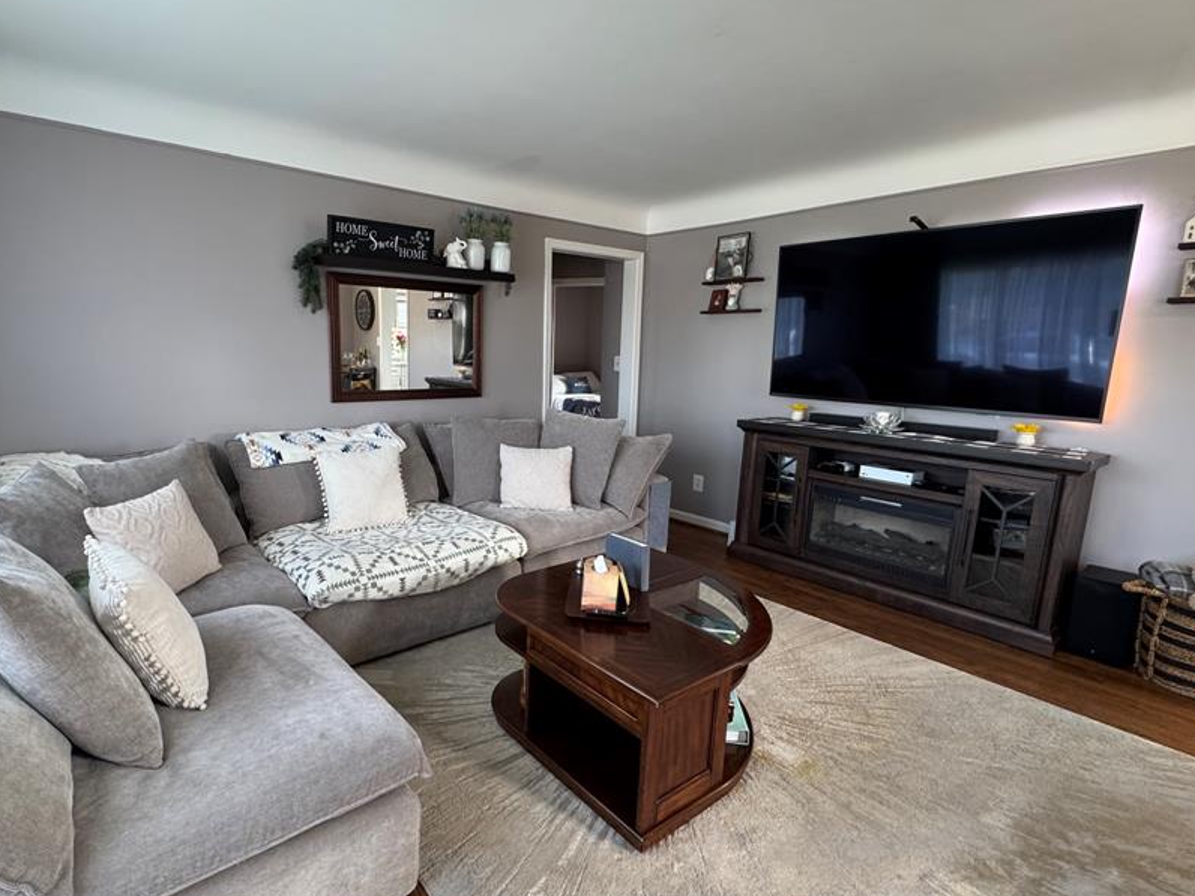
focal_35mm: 18
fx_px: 621
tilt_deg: -11.4
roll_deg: -1.6
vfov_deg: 71.6
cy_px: 459
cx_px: 519
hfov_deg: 87.3
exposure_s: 1/80
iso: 320
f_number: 2.2
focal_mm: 2.22
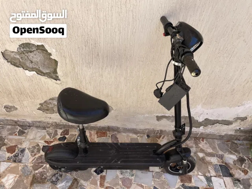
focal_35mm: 26
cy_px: 94
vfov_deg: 53.1
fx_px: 189
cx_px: 126
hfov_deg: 67.3
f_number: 1.6
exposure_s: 1/924
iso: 32
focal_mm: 4.2
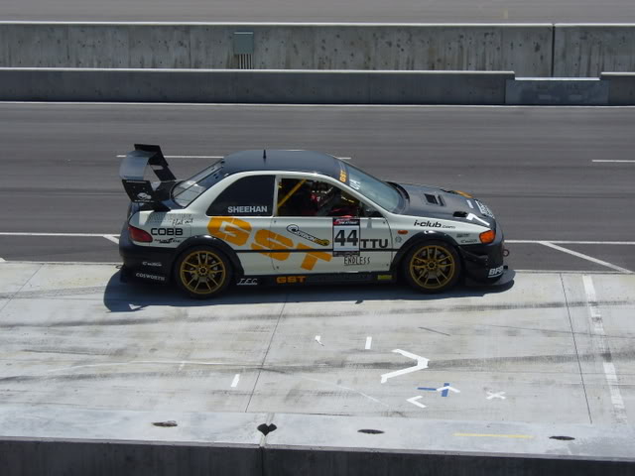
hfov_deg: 25.0
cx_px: 318
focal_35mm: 78
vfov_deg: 18.9
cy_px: 238
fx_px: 1431
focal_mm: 12.8
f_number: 6.6
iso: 80
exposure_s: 1/640
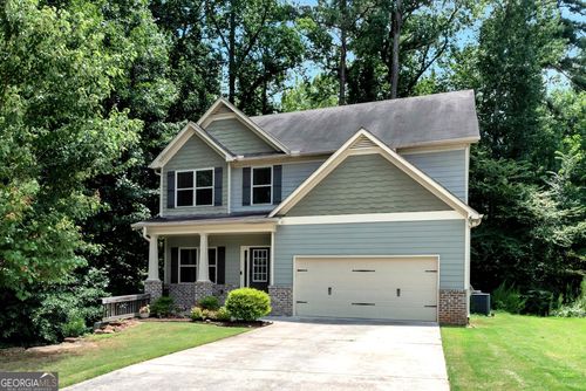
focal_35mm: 19
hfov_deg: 86.9
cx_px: 293
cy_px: 196
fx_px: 309
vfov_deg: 64.6
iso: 500
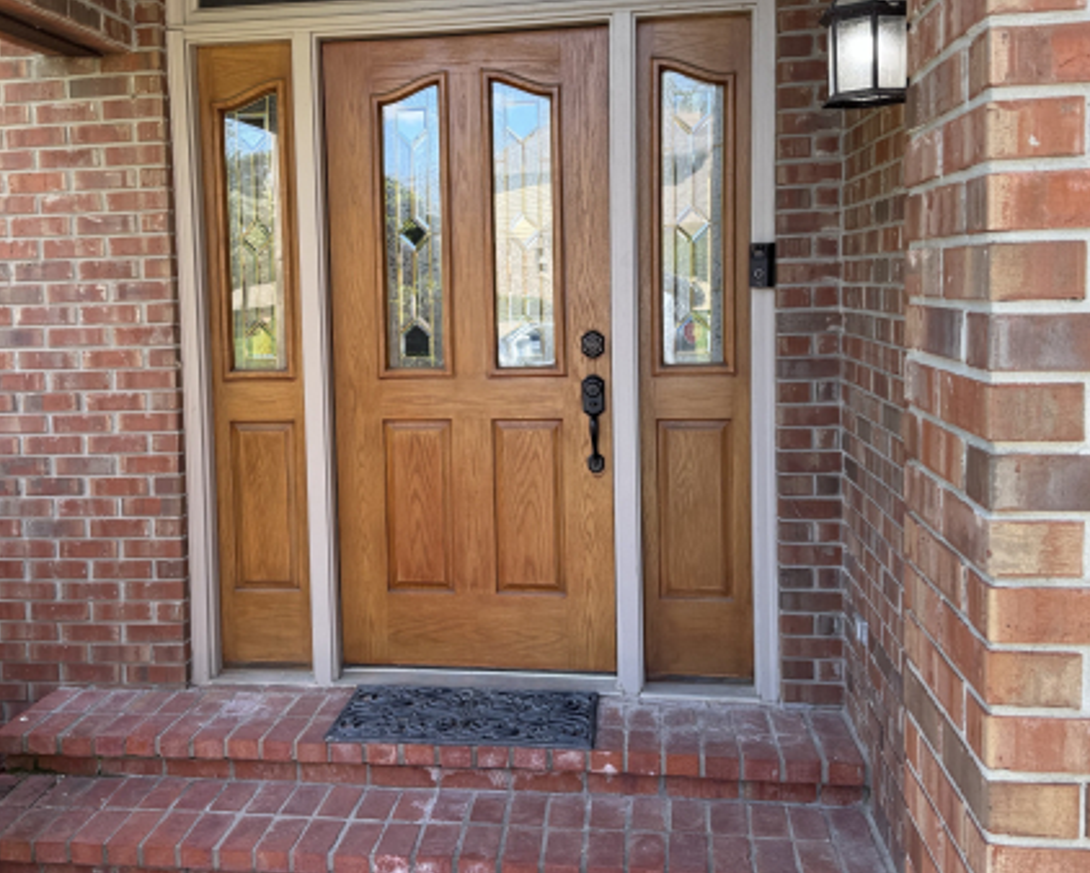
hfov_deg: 48.8
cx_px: 440
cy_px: 369
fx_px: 1194
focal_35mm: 37
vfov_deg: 40.1
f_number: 1.78
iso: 64
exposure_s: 1/237
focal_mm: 6.76
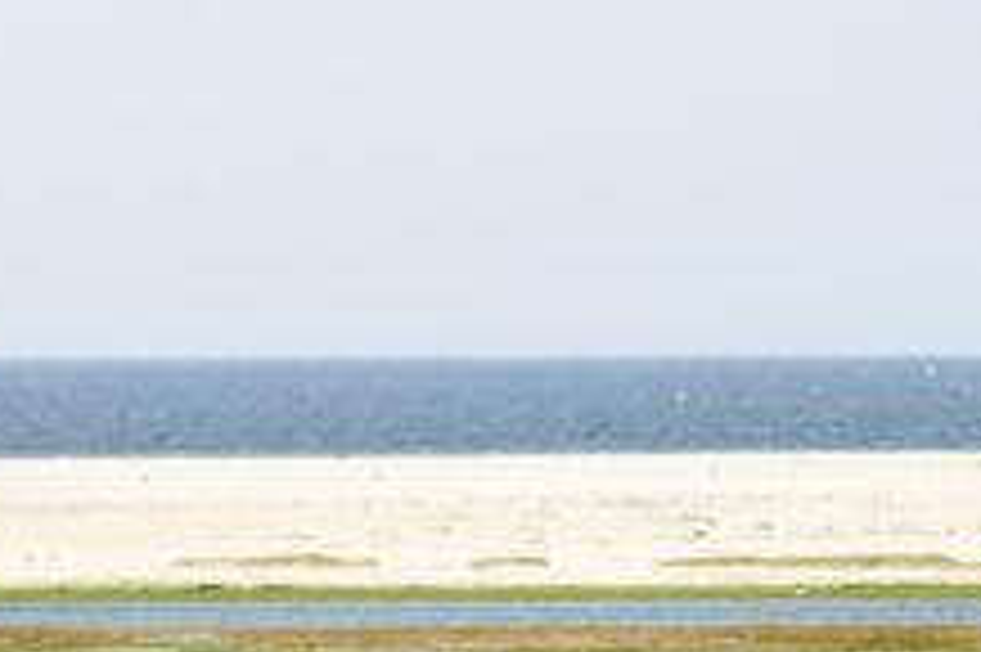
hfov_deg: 3.7
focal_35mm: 555
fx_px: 15105
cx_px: 436
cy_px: 951
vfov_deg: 2.5
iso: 100
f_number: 11
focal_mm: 105
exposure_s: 1/320
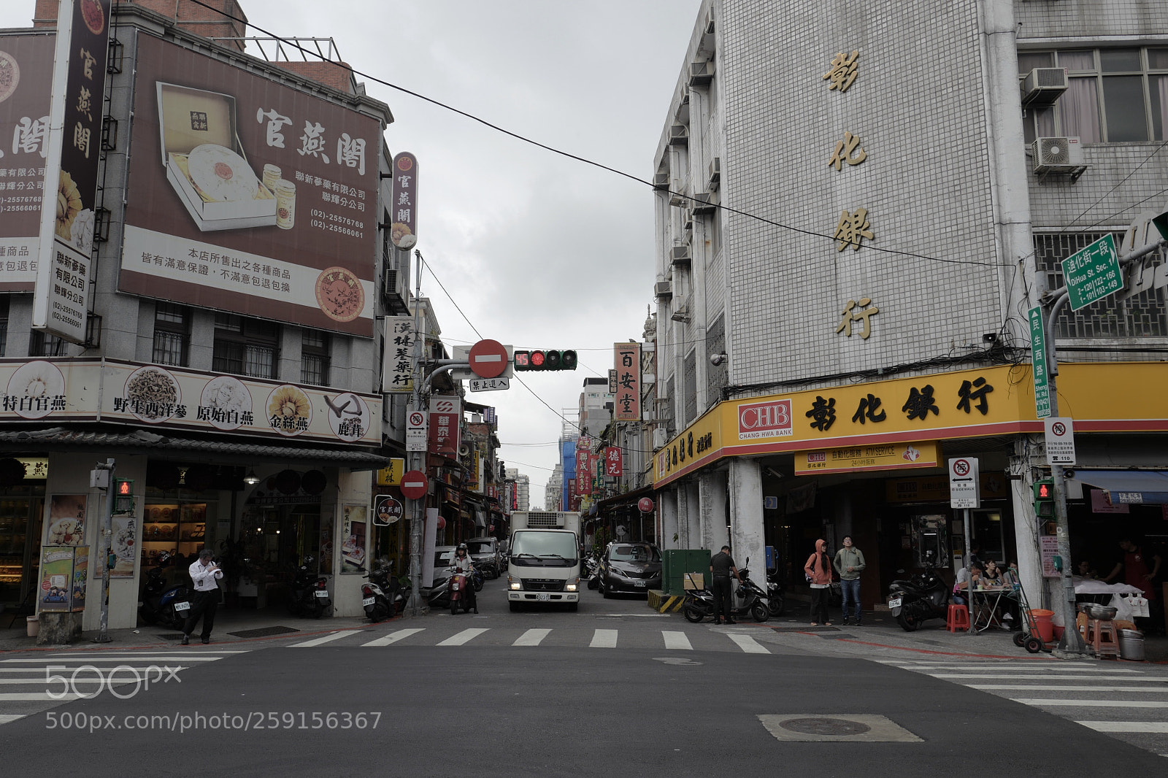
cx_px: 584
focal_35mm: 28
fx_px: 908
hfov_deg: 65.5
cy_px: 389
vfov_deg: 46.4
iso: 100
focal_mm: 28
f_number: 8
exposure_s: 1/100
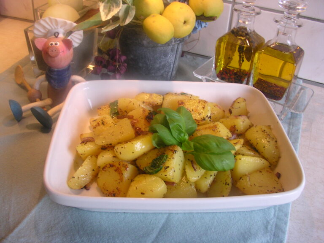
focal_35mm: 37
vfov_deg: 38.7
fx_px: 346
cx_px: 162
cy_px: 122
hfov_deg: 50.1
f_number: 2.7
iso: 100
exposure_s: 1/45.7
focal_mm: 5.6
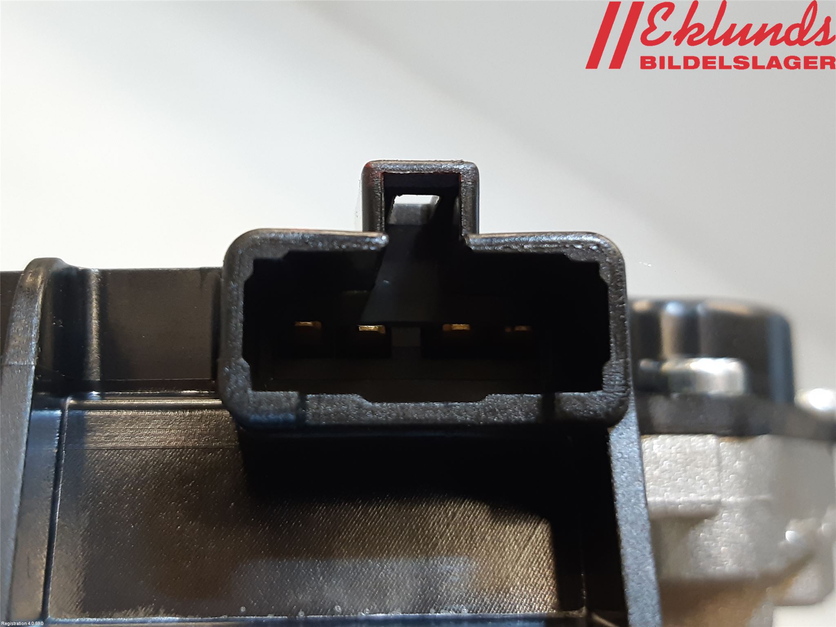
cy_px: 314
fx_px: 628
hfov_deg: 67.3
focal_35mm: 26
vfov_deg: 53.1
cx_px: 418
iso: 125
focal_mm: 3.93
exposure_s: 1/50
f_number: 1.7
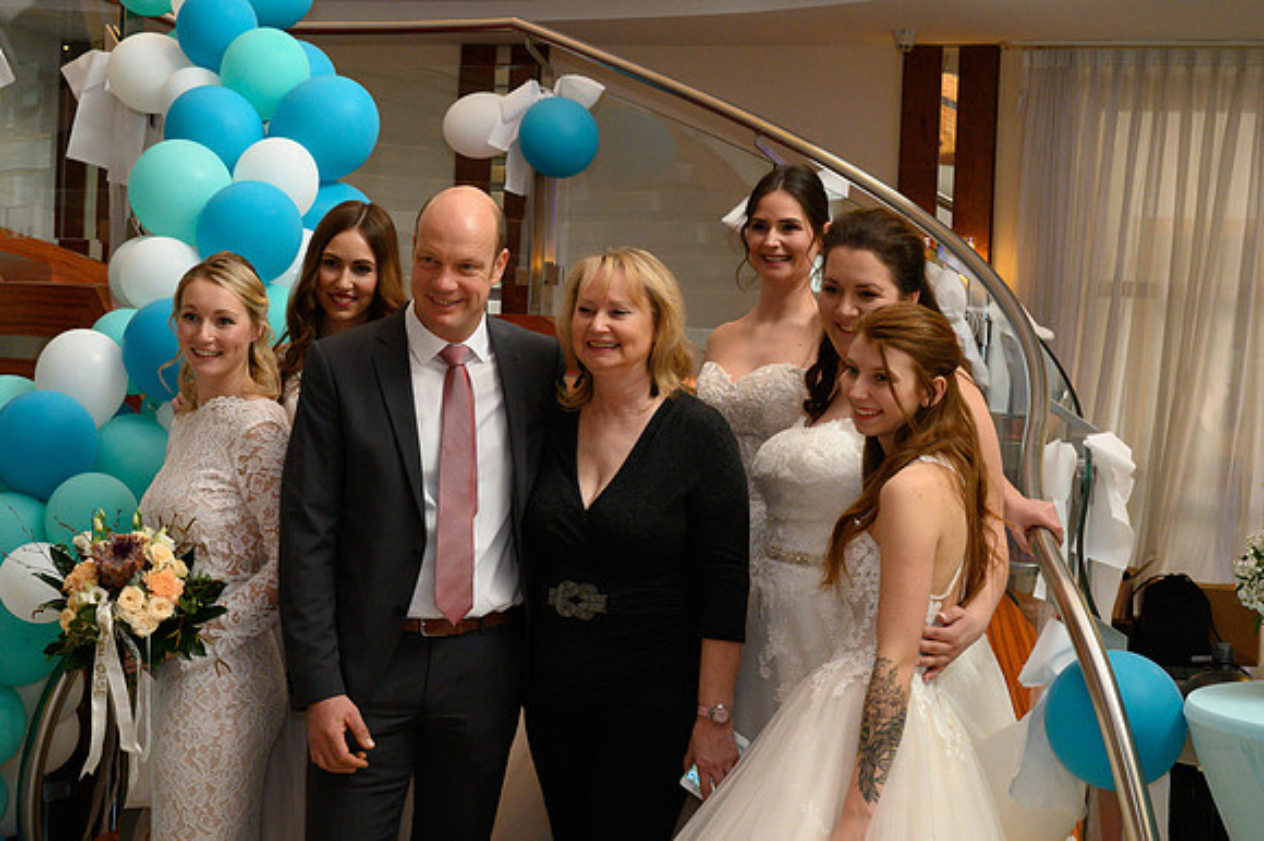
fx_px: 2386
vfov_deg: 20.0
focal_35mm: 68
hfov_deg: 29.7
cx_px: 632
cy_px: 420
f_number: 11
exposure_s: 1/100
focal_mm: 68
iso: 6400
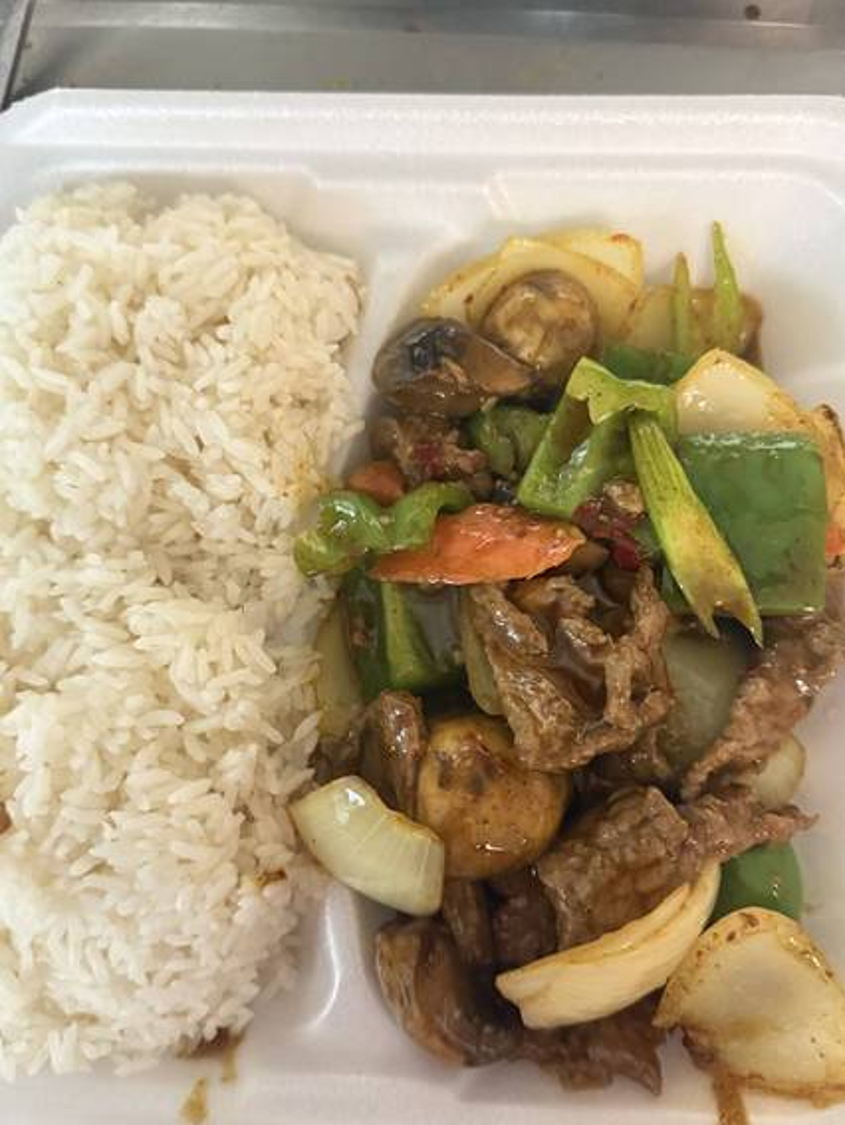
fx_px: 1008
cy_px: 598
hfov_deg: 45.5
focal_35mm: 31
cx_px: 450
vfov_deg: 58.3
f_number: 1.78
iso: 1000
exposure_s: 1/30
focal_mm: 6.76
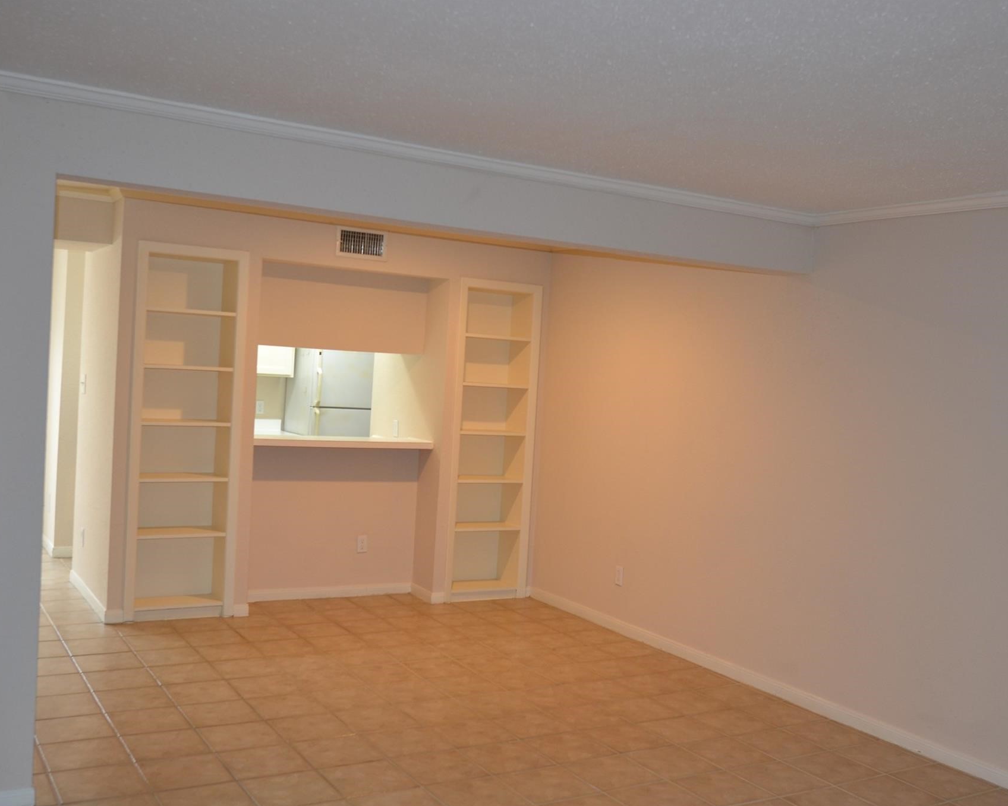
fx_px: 1014
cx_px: 525
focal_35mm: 34
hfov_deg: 52.8
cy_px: 403
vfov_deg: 43.4
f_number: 2.5
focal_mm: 20
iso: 400
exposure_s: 1/60
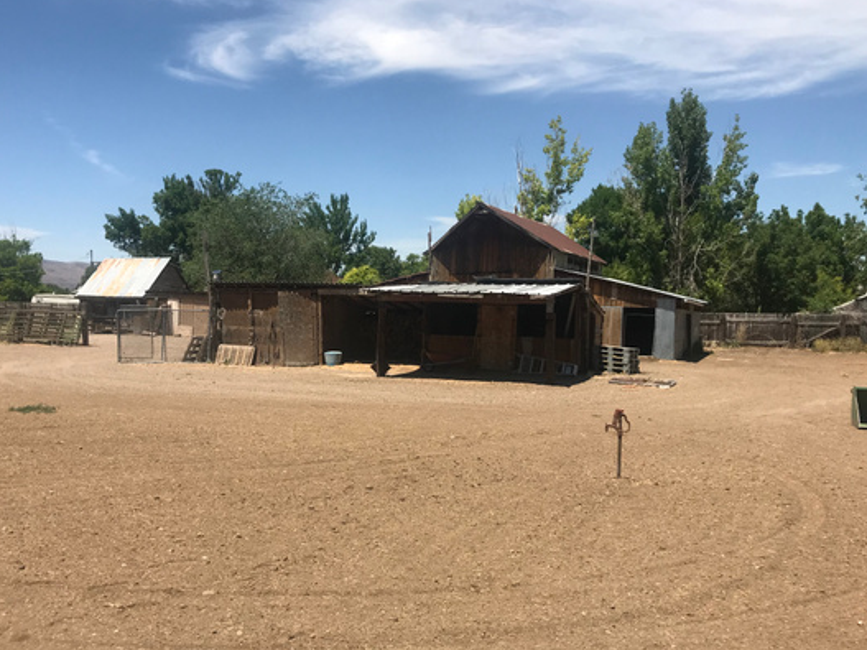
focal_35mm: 34
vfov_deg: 41.7
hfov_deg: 53.8
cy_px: 374
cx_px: 385
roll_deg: -1.8
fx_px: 851
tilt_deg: -4.1
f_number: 1.8
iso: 20
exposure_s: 1/3195
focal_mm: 3.99
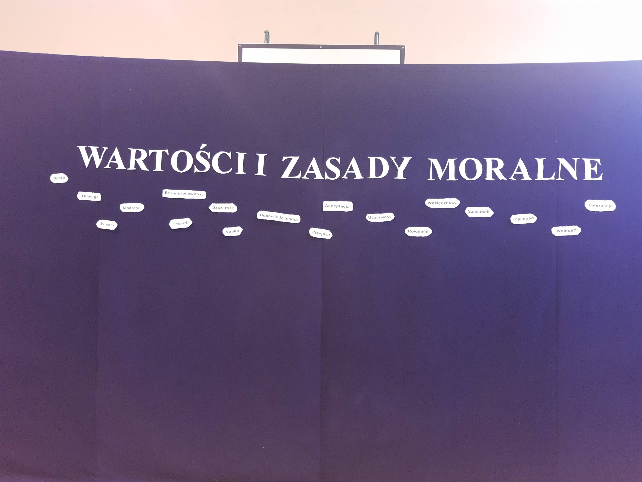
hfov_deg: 67.3
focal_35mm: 26
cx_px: 321
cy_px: 241
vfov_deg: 53.1
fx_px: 482
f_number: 1.7
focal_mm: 4.75
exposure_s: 1/50
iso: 150
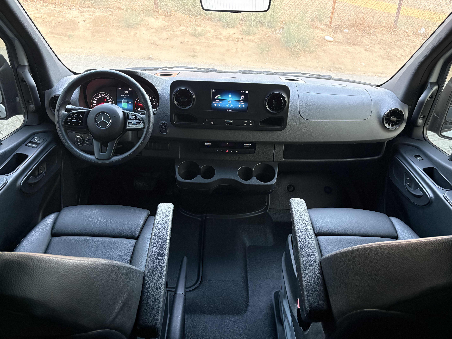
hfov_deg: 67.3
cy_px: 170
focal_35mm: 26
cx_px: 226
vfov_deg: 53.1
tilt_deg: -32.3
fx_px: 339
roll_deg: +1.9
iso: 400
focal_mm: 5.96
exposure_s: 1/56
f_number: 1.6
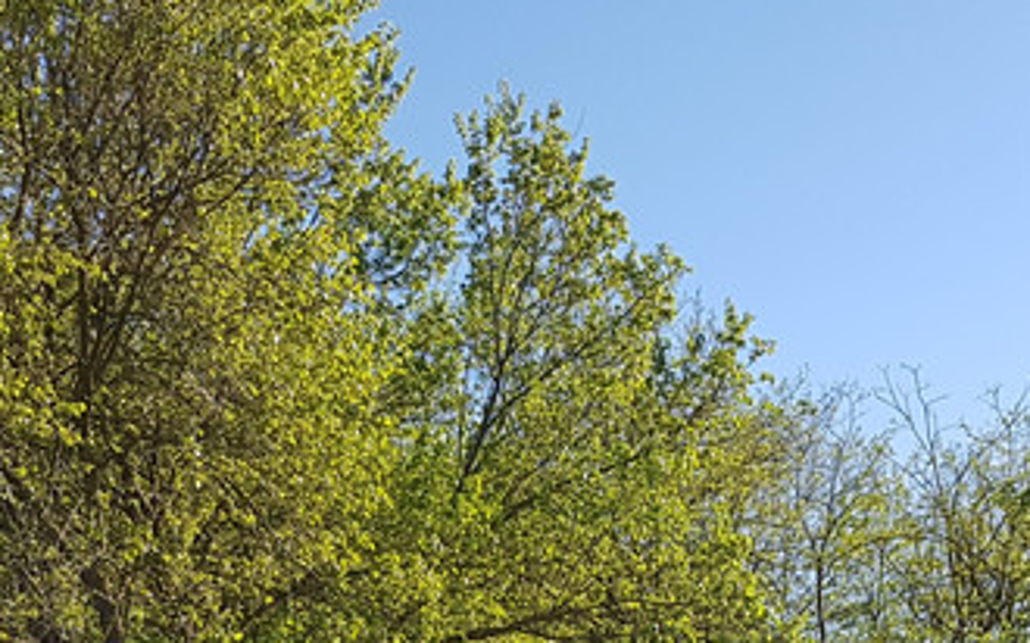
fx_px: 2497
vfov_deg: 13.7
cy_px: 1005
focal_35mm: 89
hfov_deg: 23.3
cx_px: 585
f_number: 1.7
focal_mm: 4.2
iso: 40
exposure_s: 1/1484
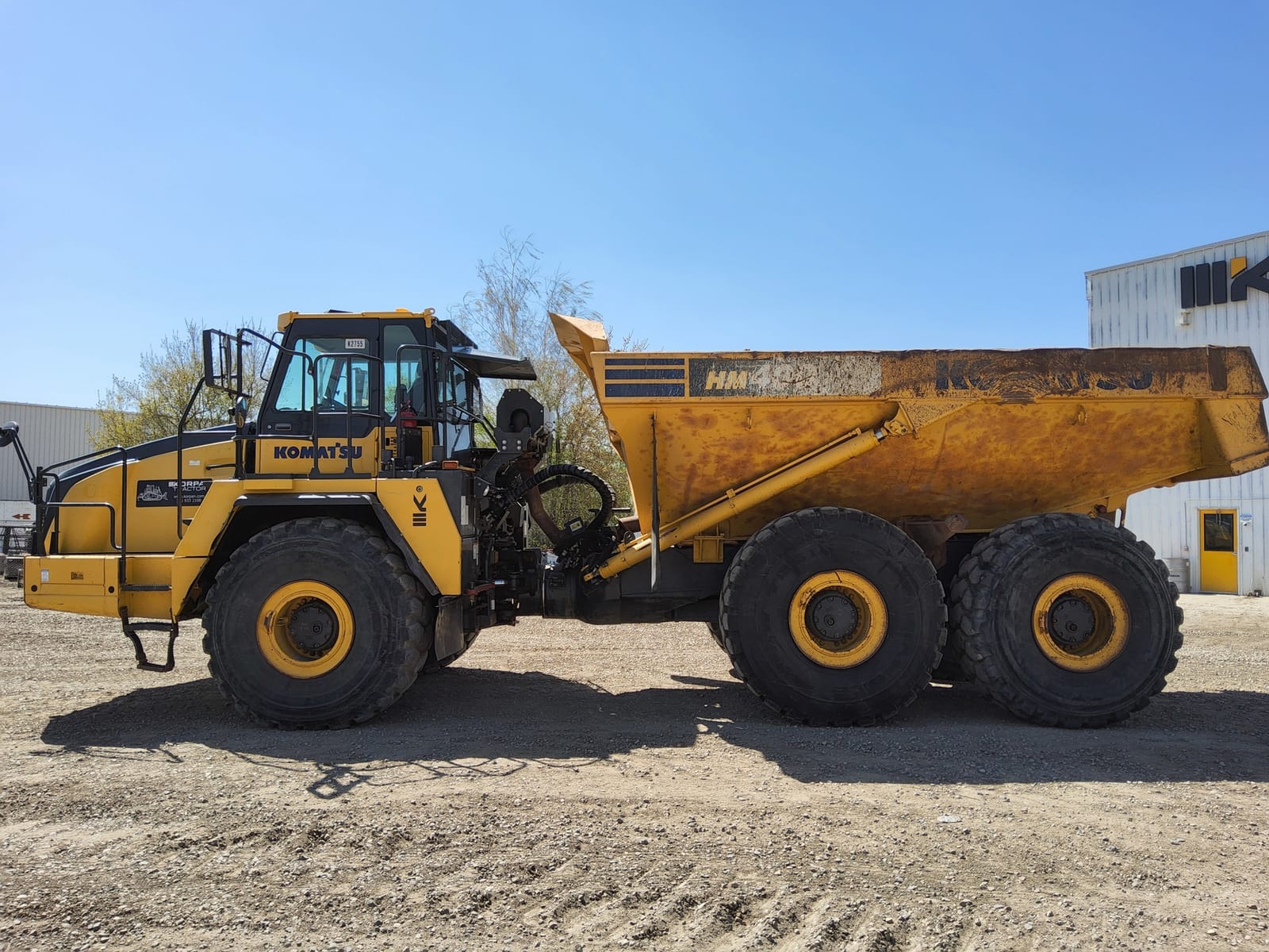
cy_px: 476
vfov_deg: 54.9
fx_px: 916
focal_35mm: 25
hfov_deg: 69.4
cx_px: 634
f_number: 2
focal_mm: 3.08
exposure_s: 1/1293
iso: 32
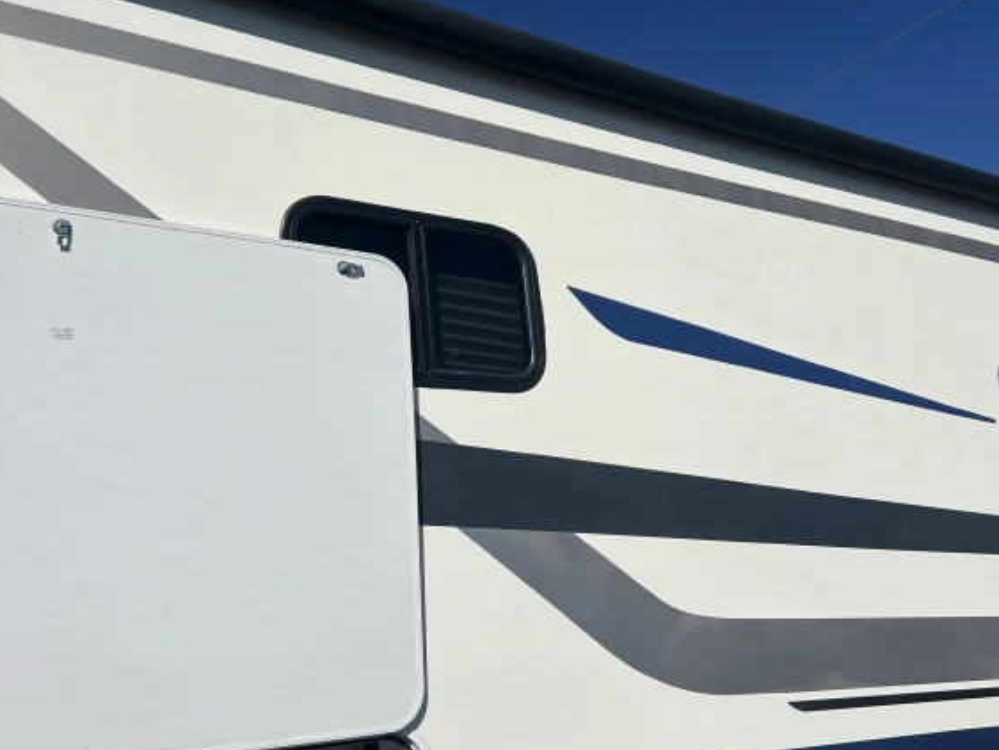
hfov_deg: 50.0
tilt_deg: +19.3
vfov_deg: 38.5
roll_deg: +6.8
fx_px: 1068
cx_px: 558
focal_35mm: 37
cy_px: 299
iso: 50
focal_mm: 5.7
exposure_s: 1/14286
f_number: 1.5
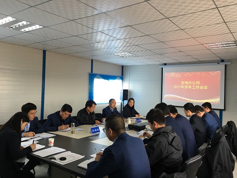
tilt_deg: +1.0
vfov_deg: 48.2
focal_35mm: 29
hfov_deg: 61.7
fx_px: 198
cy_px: 89
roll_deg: -2.7
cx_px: 118
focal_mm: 4.15
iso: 50
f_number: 2.2
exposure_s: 1/33
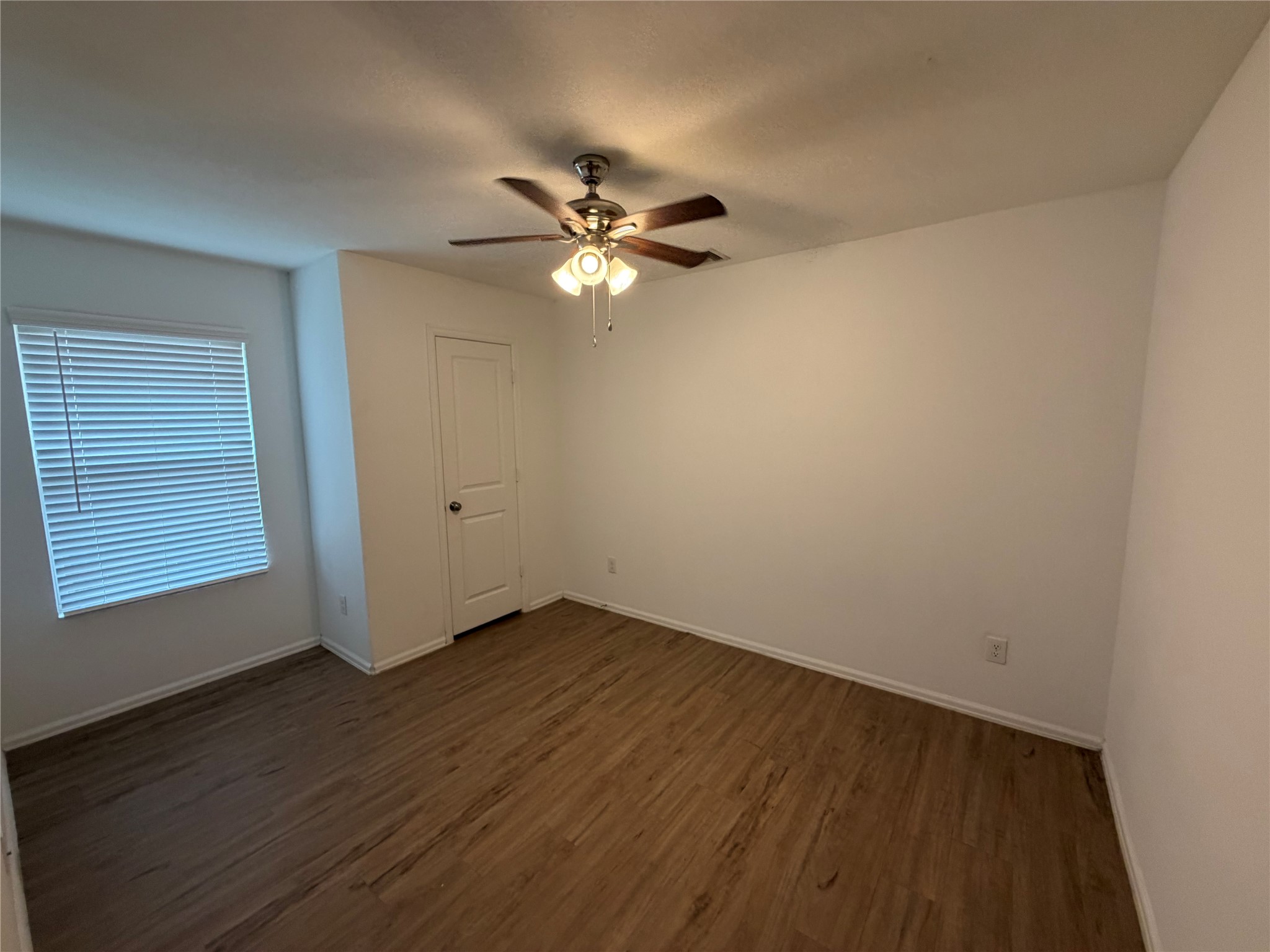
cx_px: 635
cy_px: 476
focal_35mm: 14
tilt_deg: -6.0
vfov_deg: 85.7
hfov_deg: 102.1
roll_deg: +0.5
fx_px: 514
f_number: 2.2
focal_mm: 2.22
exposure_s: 1/120
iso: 320
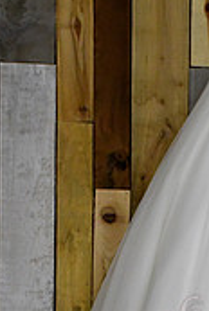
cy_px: 333
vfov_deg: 9.6
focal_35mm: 211
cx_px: 316
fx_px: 1830
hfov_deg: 6.5
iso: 3200
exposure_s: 1/320
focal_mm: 42
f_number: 4.5
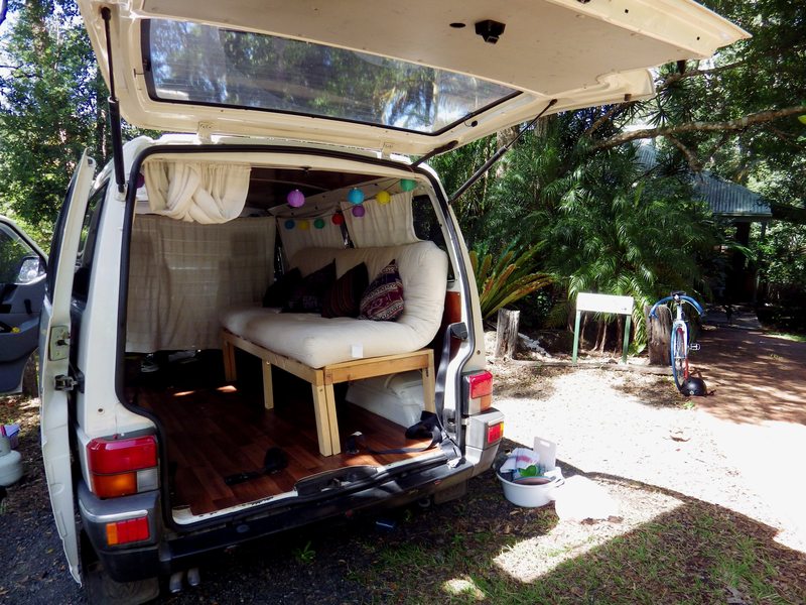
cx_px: 403
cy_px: 302
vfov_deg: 61.1
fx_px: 512
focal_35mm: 22
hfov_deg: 76.4
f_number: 3.1
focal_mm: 4
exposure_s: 1/160
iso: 100
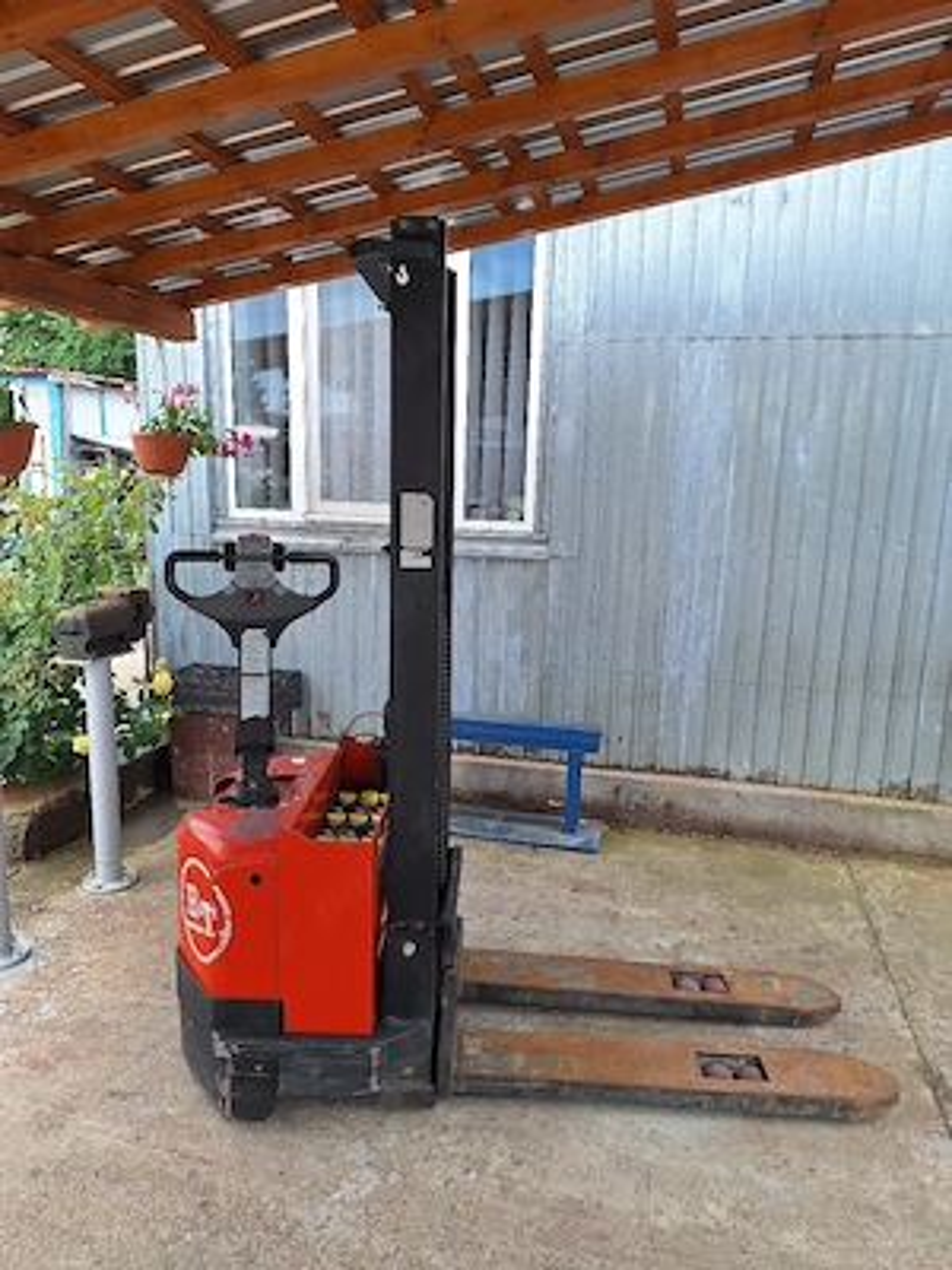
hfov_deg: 58.9
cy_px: 635
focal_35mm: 23
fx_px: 843
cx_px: 476
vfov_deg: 73.9
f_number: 1.8
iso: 40
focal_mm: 5.54
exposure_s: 1/250
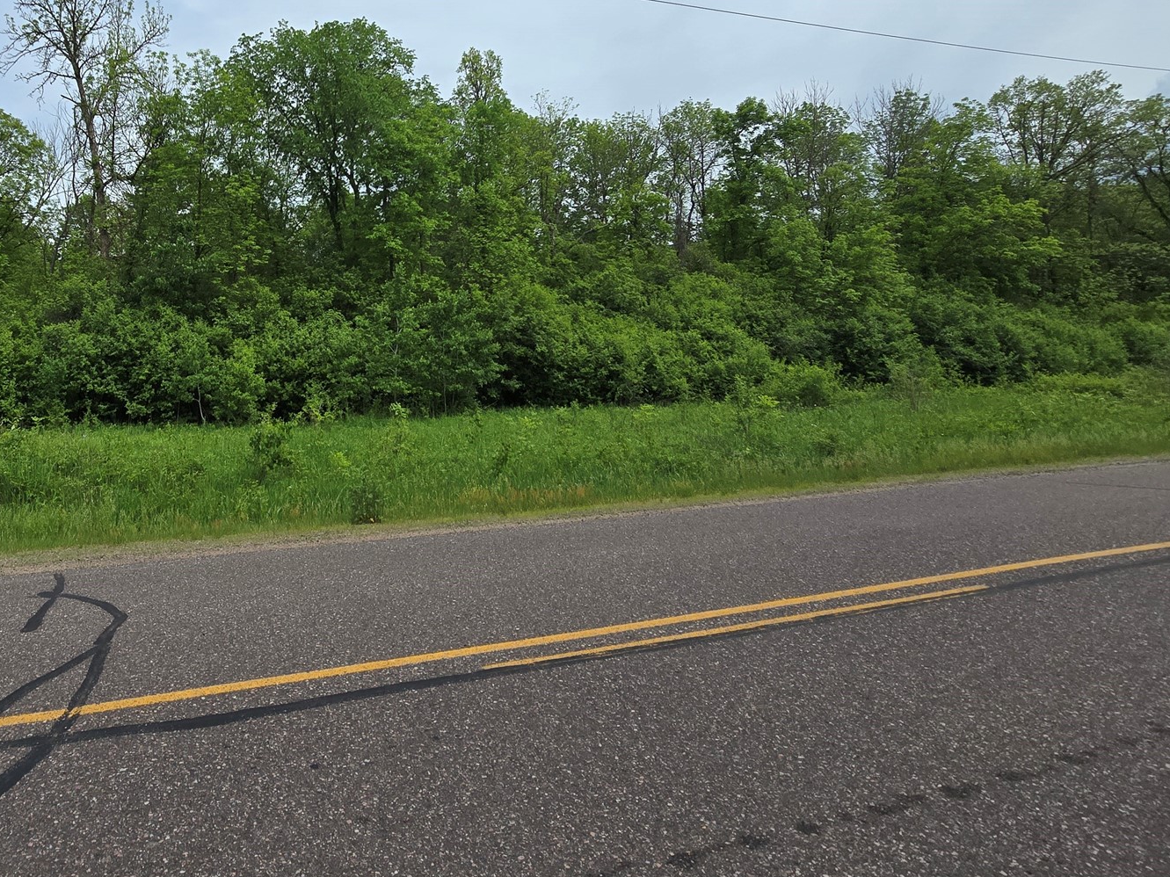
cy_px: 280
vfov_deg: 64.0
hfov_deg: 75.7
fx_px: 676
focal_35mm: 20
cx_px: 289
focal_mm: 2.2
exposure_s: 1/3092
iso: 50
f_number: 2.2
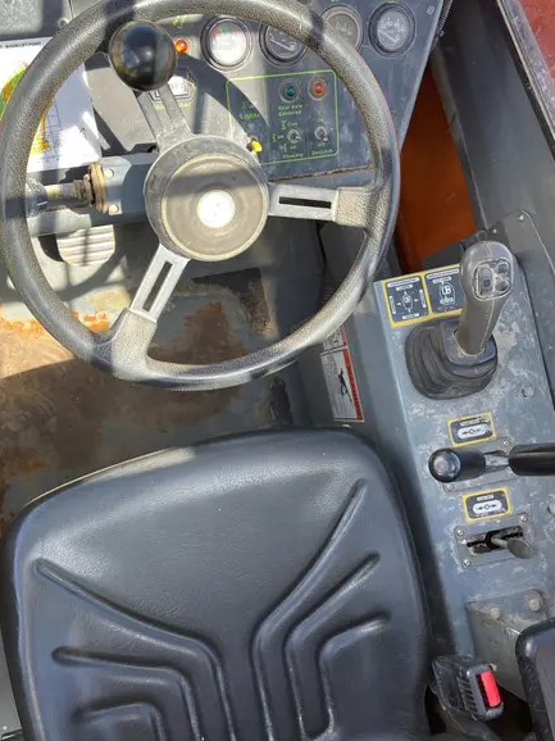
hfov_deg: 42.9
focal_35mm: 33
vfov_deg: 55.3
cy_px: 330
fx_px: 706
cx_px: 297
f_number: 1.6
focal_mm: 5.1
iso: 40
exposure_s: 1/202
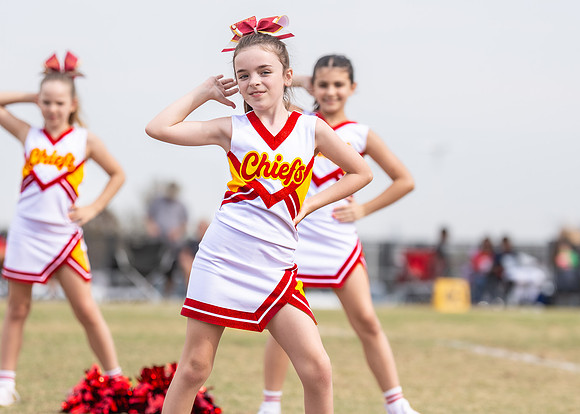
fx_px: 4152
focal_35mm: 252
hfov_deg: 8.0
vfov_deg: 5.7
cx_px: 256
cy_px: 208
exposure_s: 1/1600
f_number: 2.8
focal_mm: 132
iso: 160
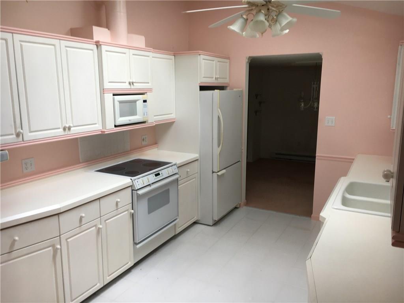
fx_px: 338
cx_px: 202
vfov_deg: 48.2
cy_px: 152
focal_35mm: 29
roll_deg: +0.6
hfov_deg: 61.7
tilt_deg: -10.7
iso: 32
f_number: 2.2
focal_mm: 4.15
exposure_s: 1/60
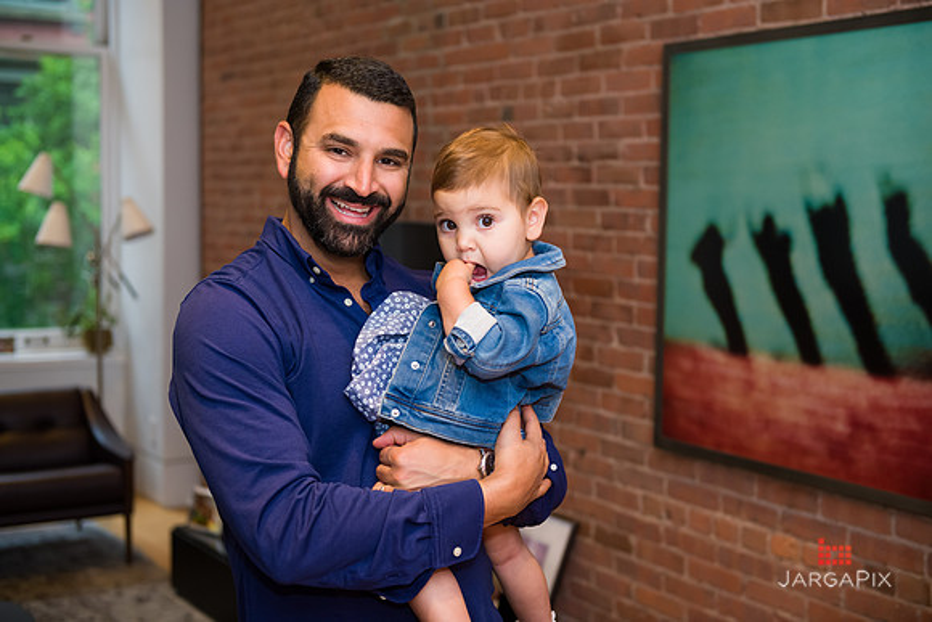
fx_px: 1295
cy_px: 311
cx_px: 466
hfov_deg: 39.6
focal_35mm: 50
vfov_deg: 27.0
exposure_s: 1/125
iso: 1000
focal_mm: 50
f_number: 3.2
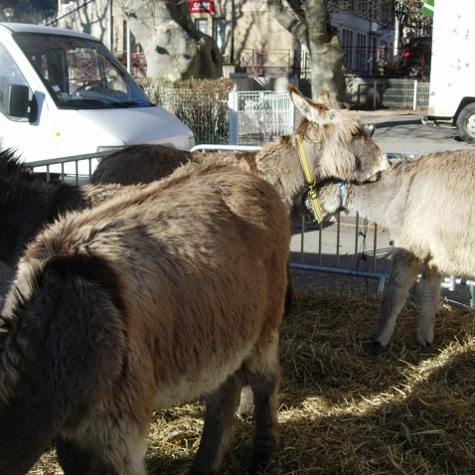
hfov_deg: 37.5
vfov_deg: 37.6
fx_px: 699
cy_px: 238
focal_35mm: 45
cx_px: 225
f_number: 2.8
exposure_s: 1/912
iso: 64
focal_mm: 7.8
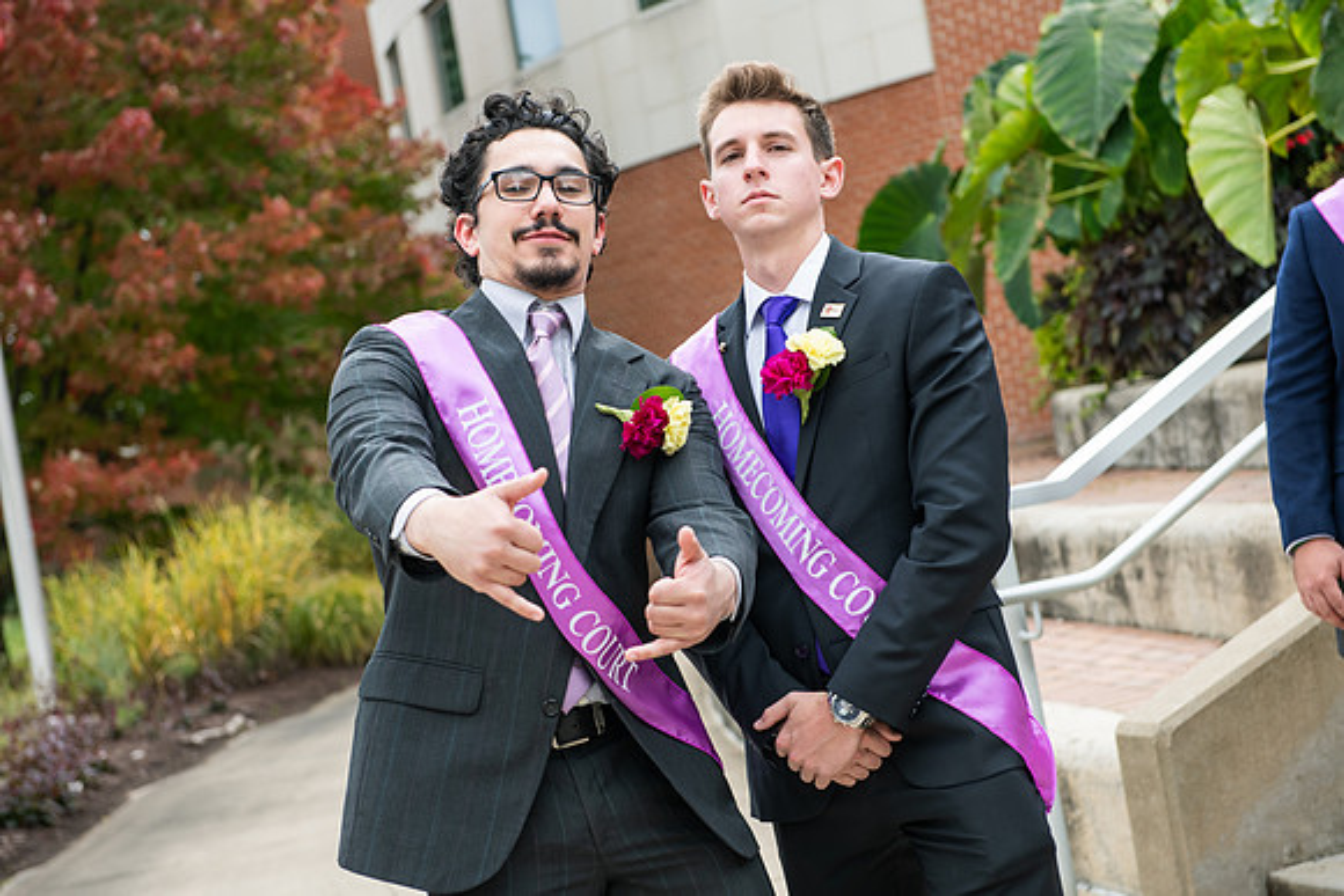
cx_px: 672
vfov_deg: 19.5
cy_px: 448
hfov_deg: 28.8
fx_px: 2614
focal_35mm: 70
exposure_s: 1/320
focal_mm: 70
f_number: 5
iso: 250
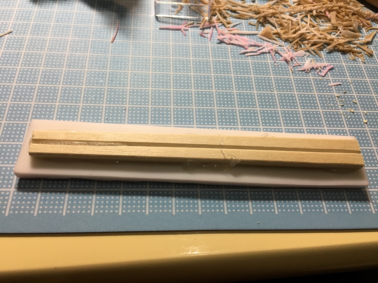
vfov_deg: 48.2
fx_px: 317
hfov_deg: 61.7
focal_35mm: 29
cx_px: 189
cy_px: 142
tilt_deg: -59.0
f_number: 2.2
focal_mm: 4.15
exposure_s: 1/30
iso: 40
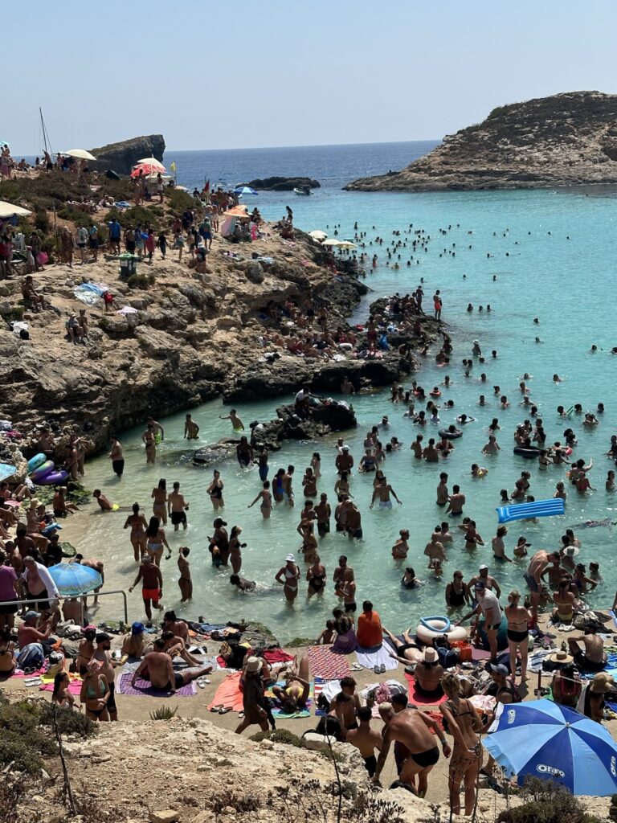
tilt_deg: -13.5
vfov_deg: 39.7
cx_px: 308
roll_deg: +2.2
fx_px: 1141
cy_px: 412
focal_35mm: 48
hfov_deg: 30.3
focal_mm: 6.86
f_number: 1.78
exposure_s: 1/6623
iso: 64
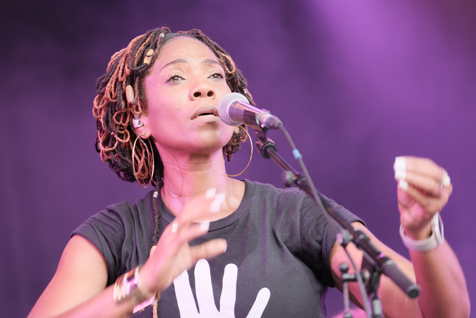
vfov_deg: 6.5
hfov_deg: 9.8
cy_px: 159
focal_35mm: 211
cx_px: 238
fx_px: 2790
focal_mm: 140
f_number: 2.8
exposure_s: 1/80
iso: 800
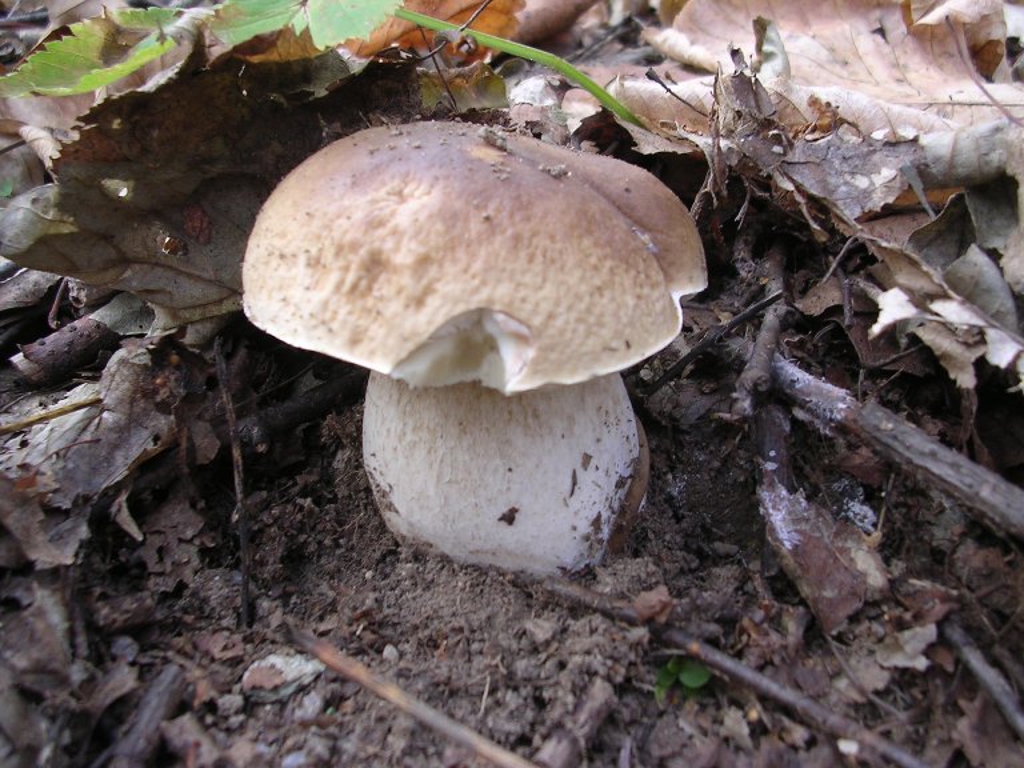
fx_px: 1124
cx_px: 512
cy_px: 384
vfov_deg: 37.7
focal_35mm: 38
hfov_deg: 49.0
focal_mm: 5.8
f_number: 2.8
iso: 100
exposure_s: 1/41.3
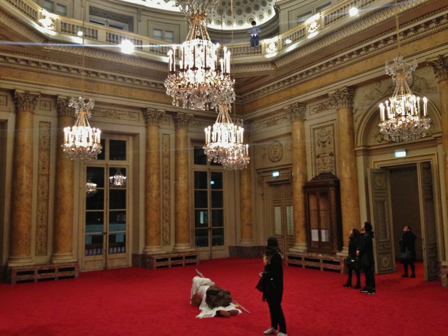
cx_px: 224
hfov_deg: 55.4
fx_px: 427
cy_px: 168
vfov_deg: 42.9
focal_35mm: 33
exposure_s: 1/20
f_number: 2.4
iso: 250
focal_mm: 4.13
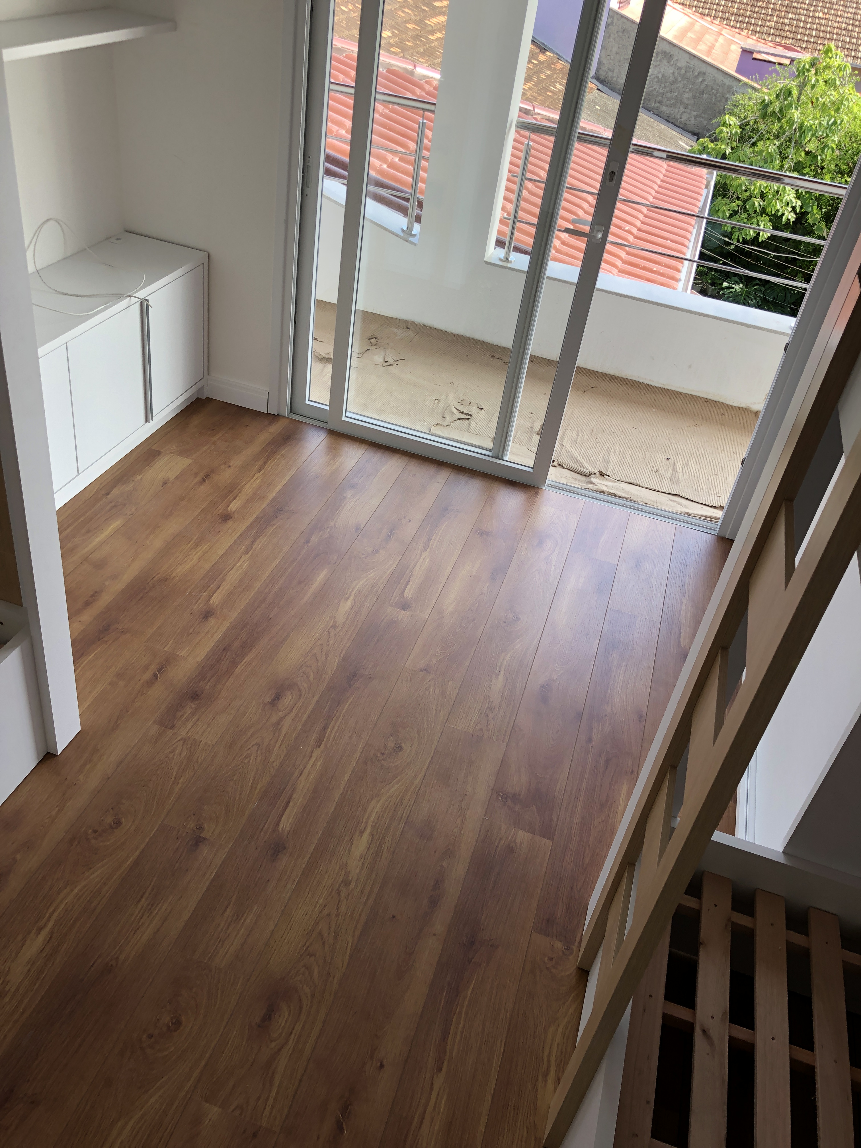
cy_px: 574
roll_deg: -11.5
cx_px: 430
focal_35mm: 28
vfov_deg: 63.4
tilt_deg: -35.5
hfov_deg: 49.7
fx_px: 929
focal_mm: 4
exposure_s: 1/152
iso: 20
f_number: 1.8
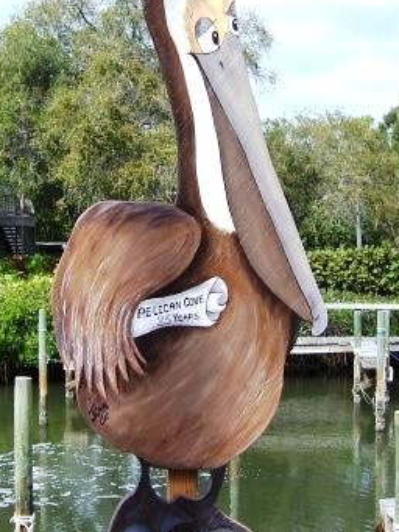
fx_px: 829
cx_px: 185
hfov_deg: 27.0
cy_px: 242
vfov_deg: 35.5
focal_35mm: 54
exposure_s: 1/750
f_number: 3
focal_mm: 6
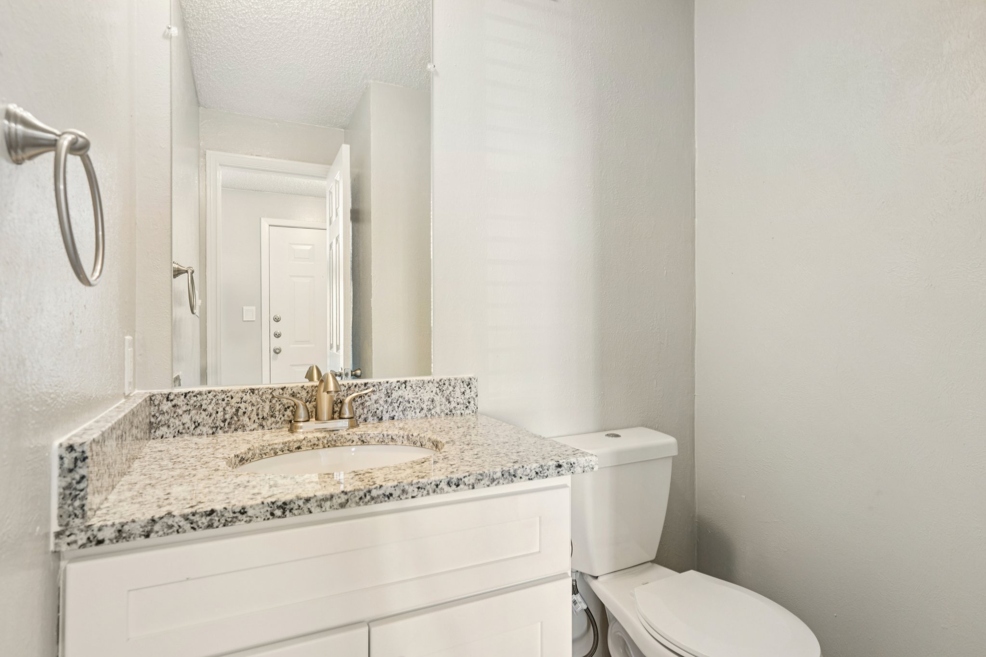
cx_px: 493
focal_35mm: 18
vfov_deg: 67.4
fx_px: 493
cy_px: 328
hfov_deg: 90.0
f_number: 8
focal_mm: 18
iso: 400
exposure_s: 1/10
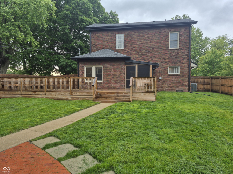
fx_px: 155
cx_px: 116
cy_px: 87
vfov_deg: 58.9
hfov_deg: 73.9
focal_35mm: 23
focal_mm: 5.4
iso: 32
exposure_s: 1/180
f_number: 1.8
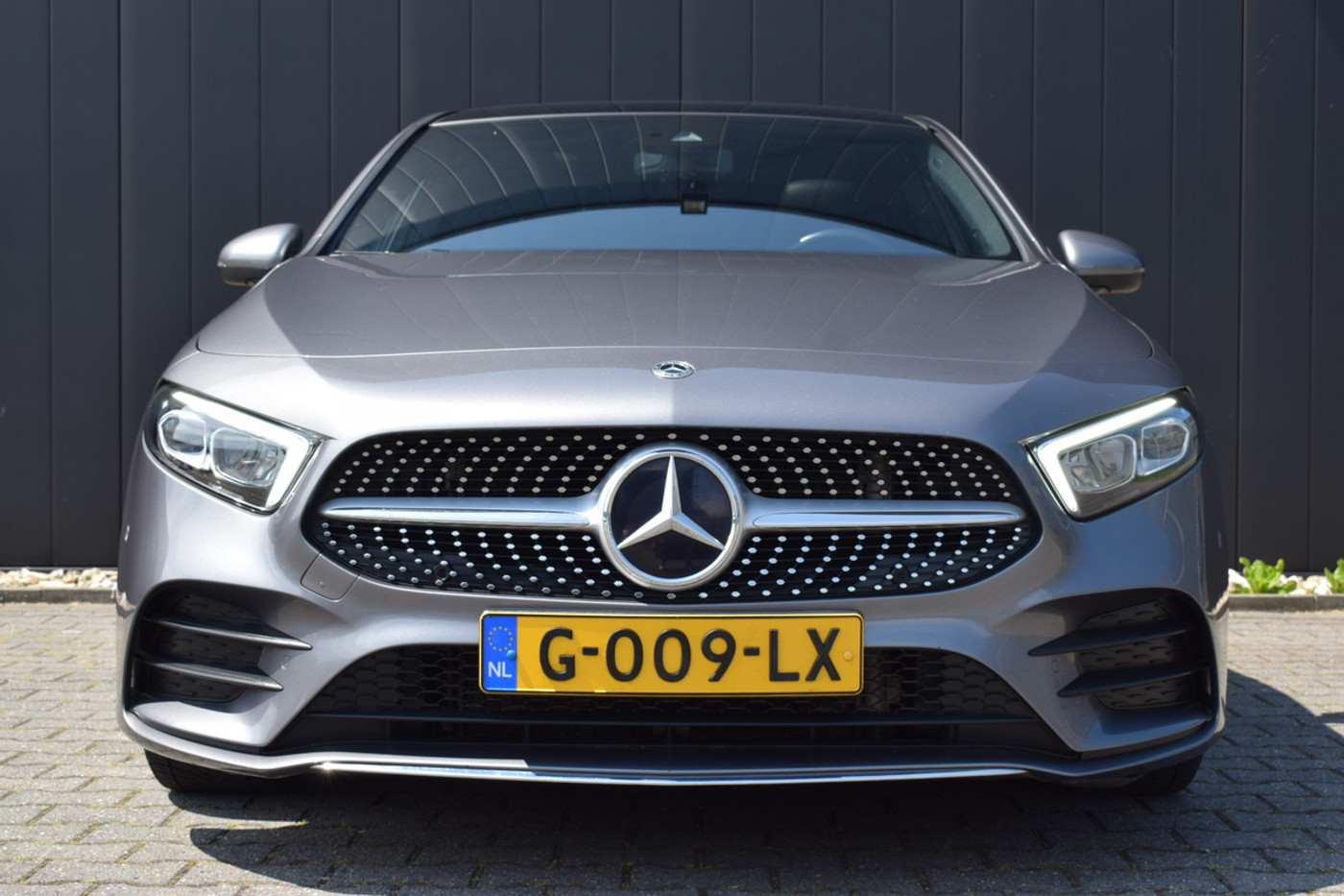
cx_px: 672
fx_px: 2128
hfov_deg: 35.1
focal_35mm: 57
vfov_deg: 23.8
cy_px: 448
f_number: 8
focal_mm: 38
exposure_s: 1/250
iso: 200
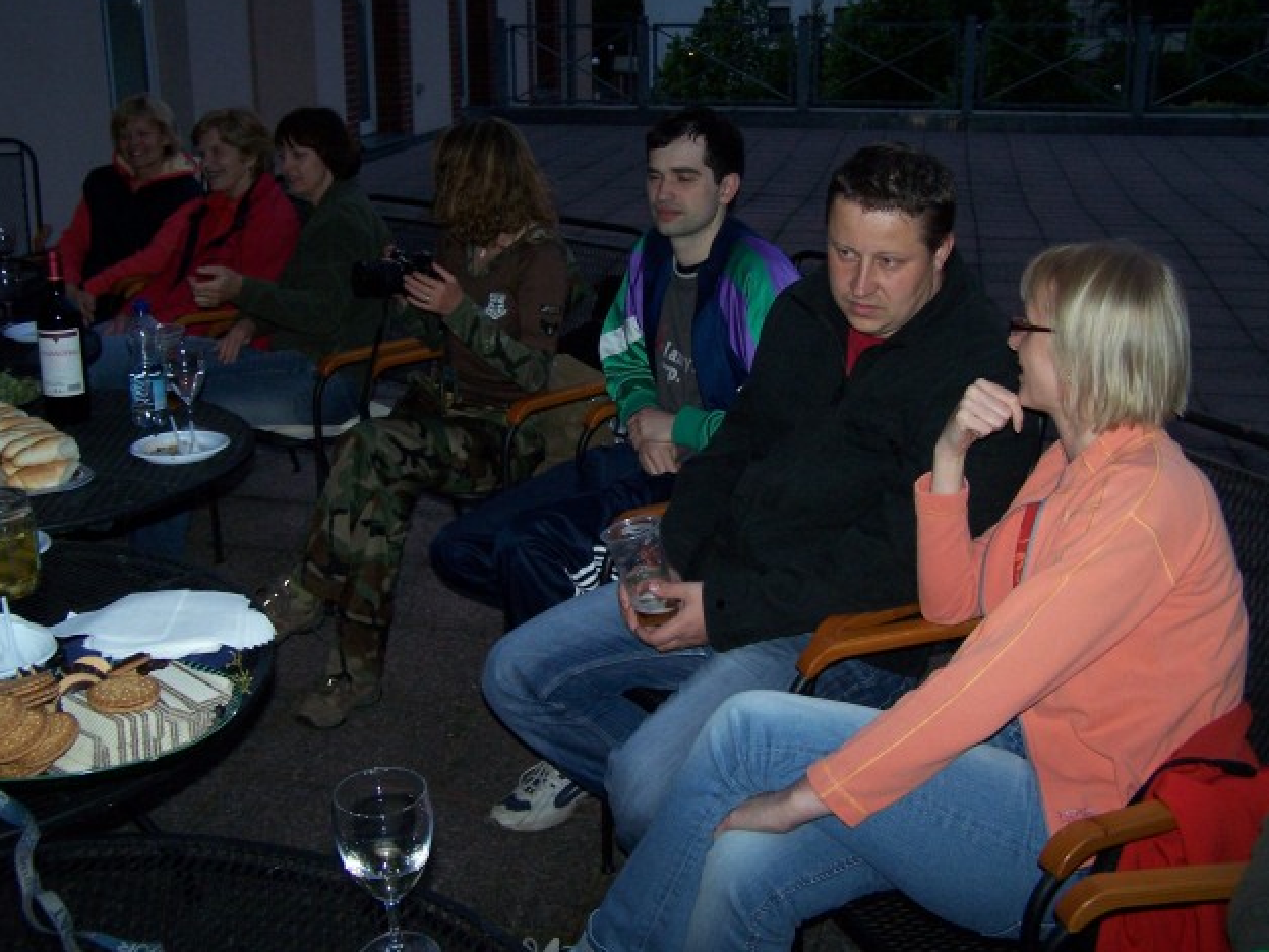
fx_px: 1430
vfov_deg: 36.8
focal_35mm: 39
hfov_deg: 47.9
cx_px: 632
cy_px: 466
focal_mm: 6.3
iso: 140
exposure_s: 1/60
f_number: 2.8
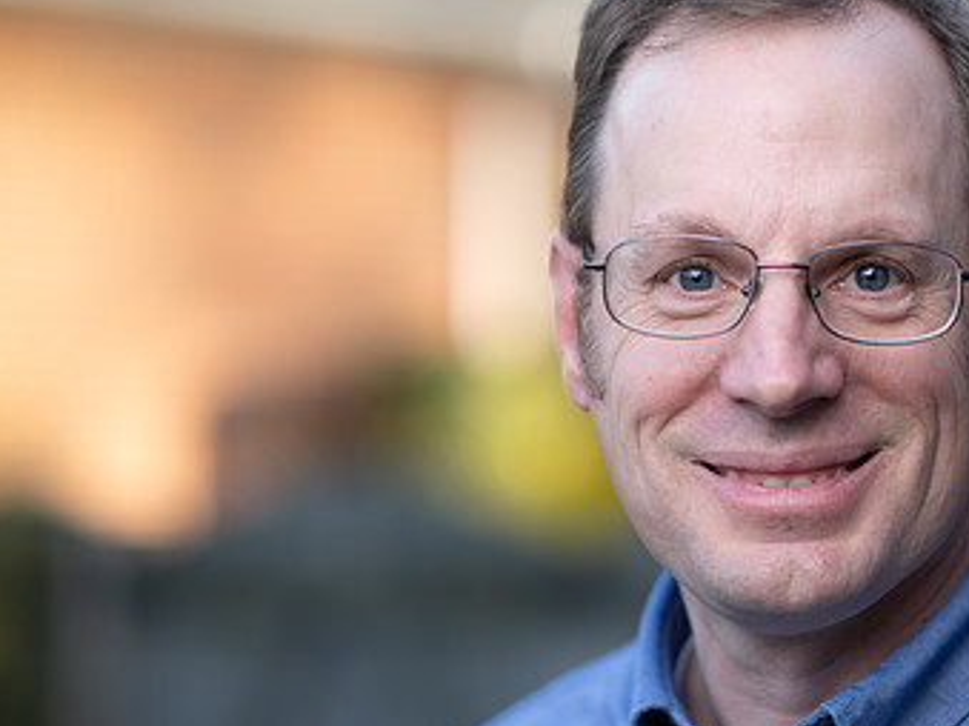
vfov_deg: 10.6
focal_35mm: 140
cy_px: 470
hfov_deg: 14.0
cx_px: 772
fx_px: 3918
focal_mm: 85
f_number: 2.2
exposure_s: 1/200
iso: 64
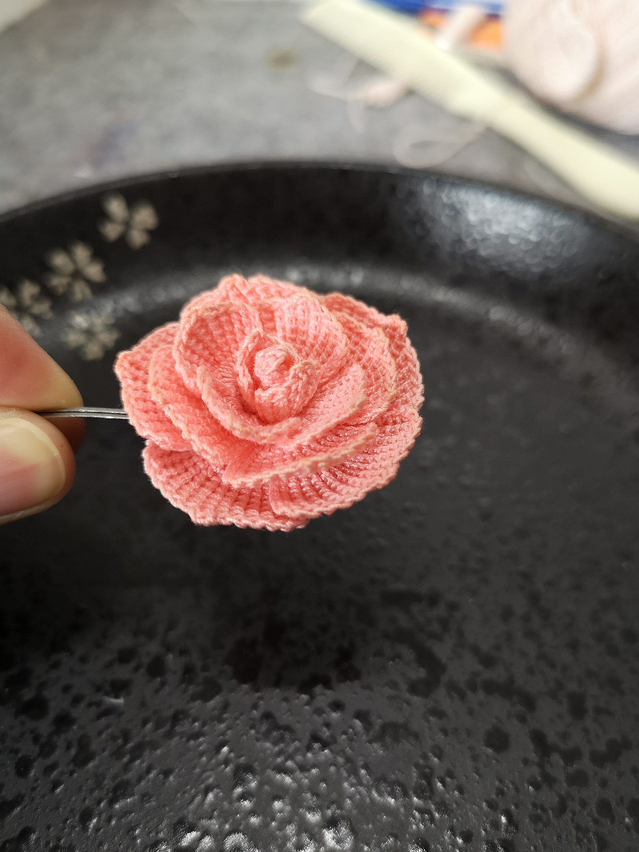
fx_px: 665
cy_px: 426
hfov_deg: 51.3
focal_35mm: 27
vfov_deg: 65.3
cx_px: 320
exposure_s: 1/60
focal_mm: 5.58
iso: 125
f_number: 1.8
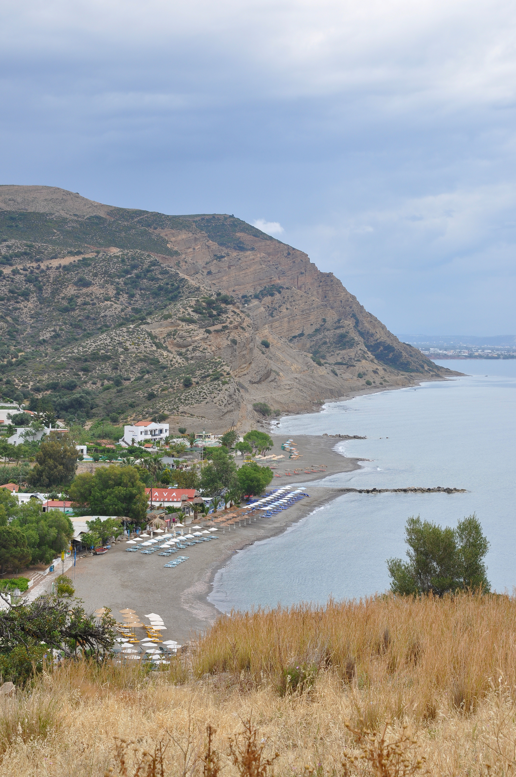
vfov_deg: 29.9
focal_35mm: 68
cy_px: 388
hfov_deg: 20.1
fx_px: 1455
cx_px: 258
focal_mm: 45
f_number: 11
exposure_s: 1/100
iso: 200
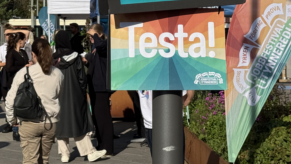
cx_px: 106
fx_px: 857
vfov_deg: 10.8
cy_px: -6
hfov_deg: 19.2
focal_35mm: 111
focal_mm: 6.76
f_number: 1.78
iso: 64
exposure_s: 1/10526
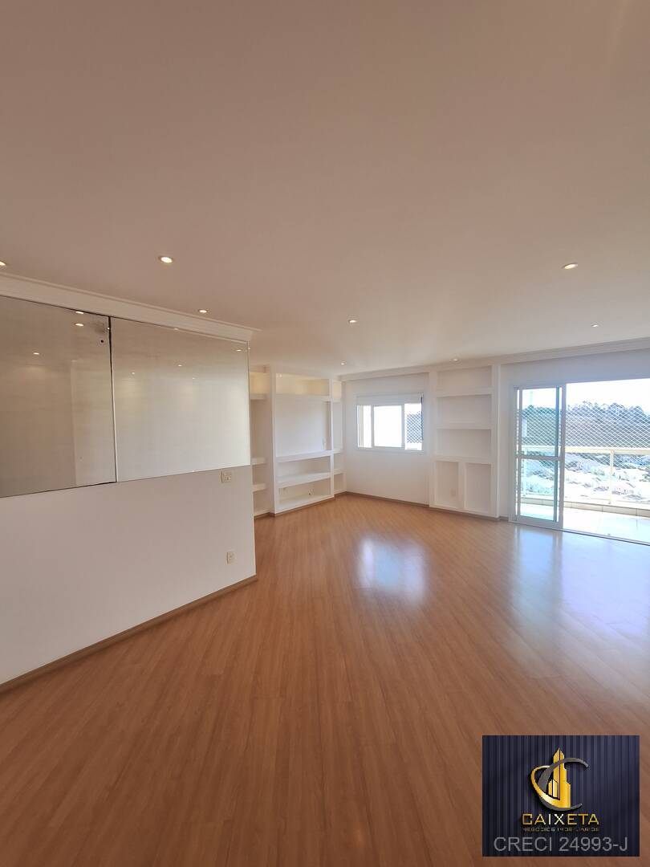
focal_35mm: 13
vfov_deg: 106.2
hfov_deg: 89.9
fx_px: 325
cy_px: 434
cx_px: 325
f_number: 2.2
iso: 40
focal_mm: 1.74
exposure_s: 1/142
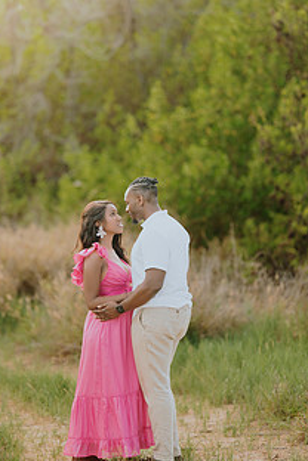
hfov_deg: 7.0
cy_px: 191
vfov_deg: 10.5
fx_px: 2502
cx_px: 105
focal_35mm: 195
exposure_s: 1/400
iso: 50
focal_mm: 135
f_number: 1.8
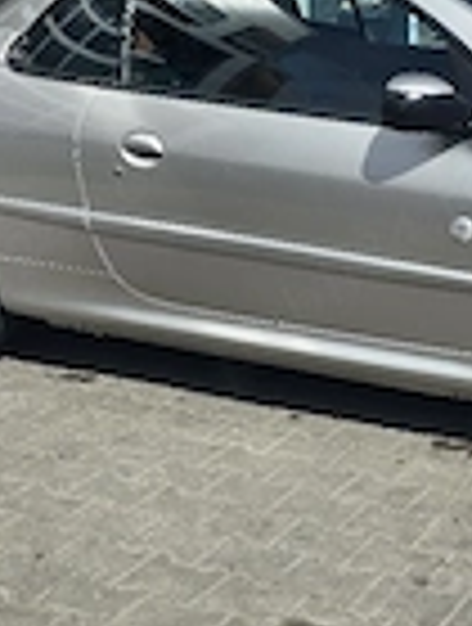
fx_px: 1194
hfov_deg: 21.7
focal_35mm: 66
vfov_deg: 29.3
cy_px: 324
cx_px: 445
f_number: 1.7
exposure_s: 1/1250
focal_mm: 6.3
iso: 12
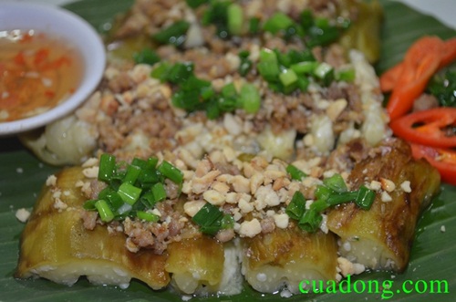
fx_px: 834
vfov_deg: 20.5
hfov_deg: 30.6
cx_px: 228
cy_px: 151
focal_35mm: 66
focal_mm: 44
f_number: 5.3
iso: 800
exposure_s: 1/60
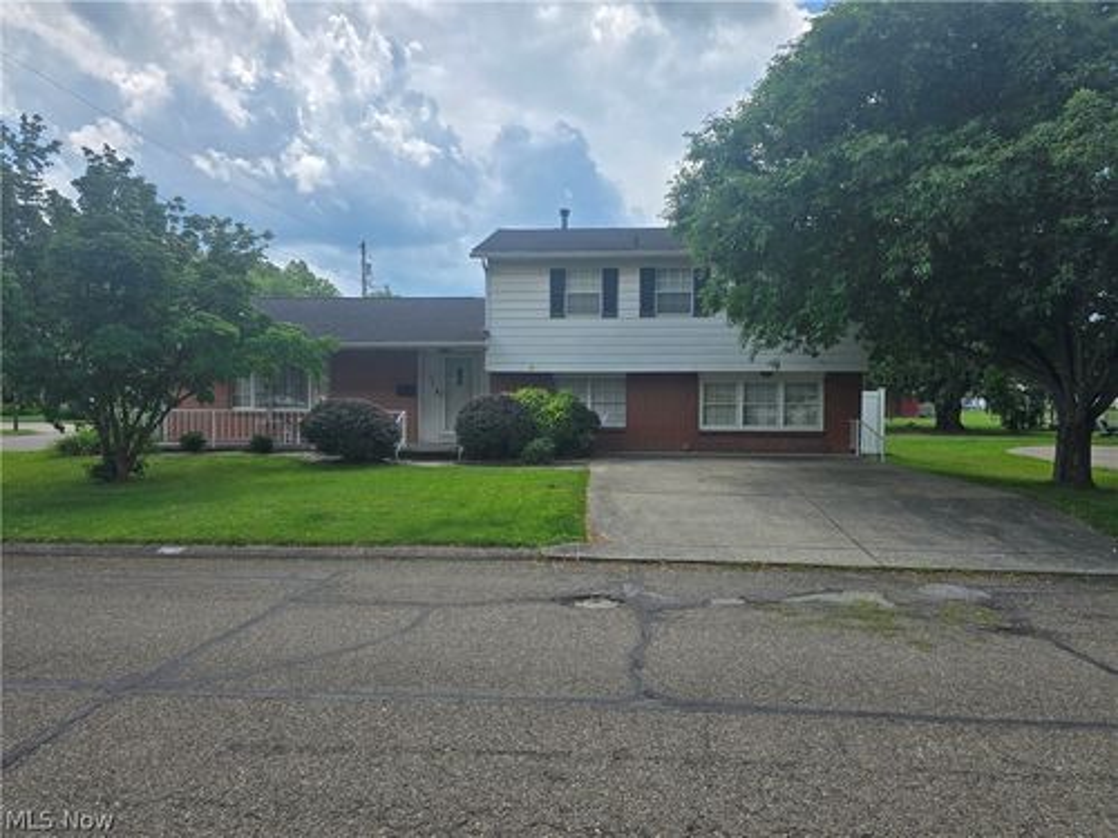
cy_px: 419
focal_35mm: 23
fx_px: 743
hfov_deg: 73.9
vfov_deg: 58.9
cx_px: 559
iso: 12
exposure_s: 1/771
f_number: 1.7
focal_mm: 6.3
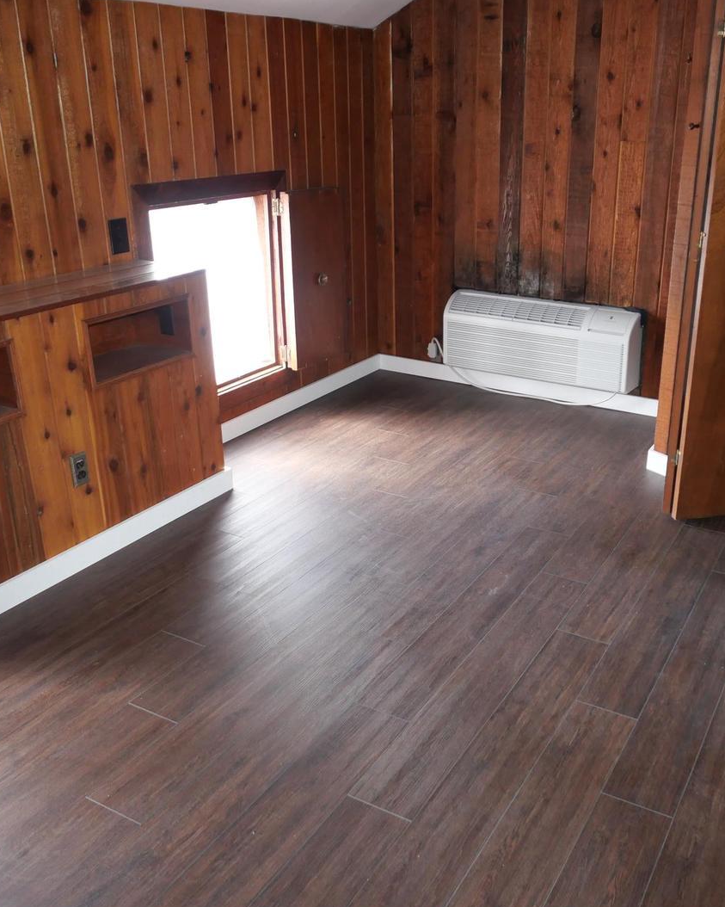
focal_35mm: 32
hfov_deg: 45.4
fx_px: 858
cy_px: 447
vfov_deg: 55.7
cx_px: 457
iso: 640
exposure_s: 1/60
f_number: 1.7
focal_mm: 10.9
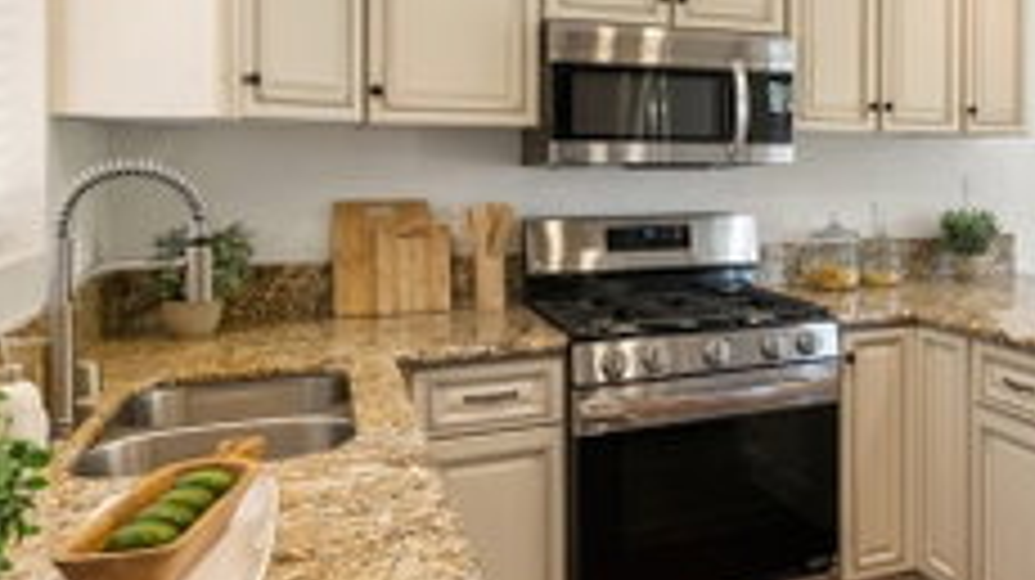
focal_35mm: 35
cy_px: 166
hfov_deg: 53.1
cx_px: 821
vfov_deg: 33.2
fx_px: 960
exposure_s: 1/25
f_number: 9
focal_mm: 16
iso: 320
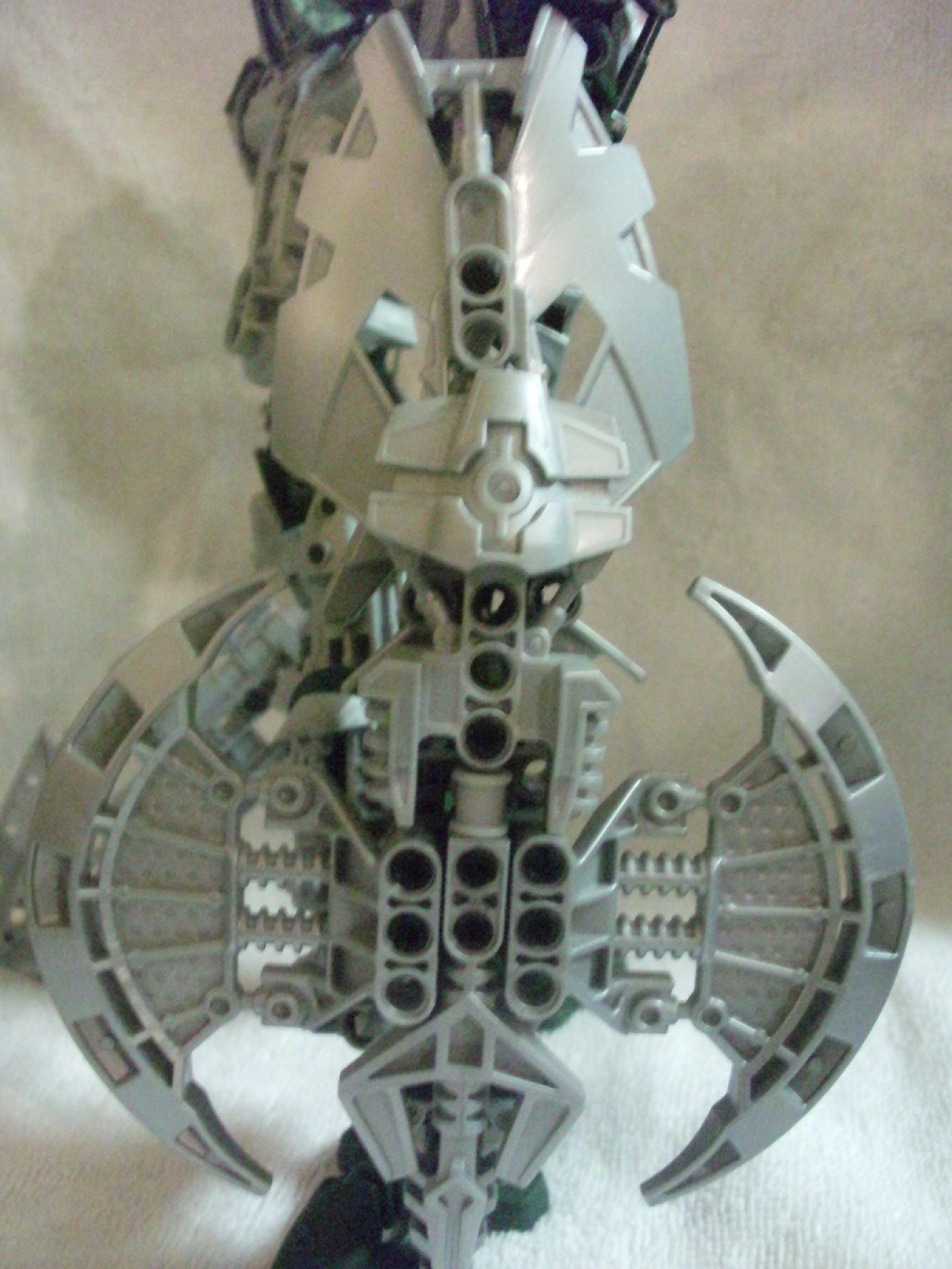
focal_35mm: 38
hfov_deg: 37.7
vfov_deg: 49.0
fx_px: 1393
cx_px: 476
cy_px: 634
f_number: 3.1
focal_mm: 6.3
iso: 1600
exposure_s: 1/19
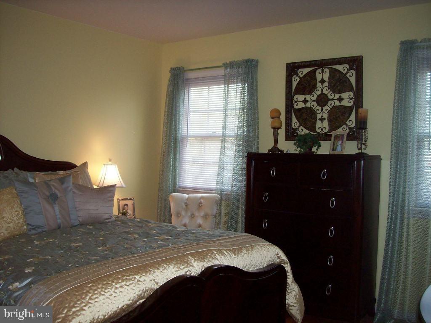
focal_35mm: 36
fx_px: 448
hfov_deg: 51.4
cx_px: 216
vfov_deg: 39.7
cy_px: 162
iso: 80
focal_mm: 6
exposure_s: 1/64
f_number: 2.7
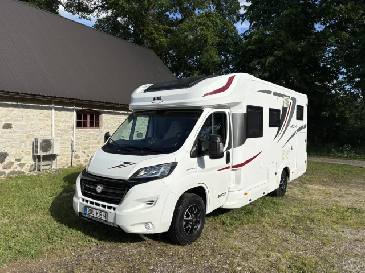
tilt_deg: -1.2
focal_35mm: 26
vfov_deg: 53.1
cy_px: 136
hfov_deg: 67.3
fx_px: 274
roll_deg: -0.1
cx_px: 182
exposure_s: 1/4950
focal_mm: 5.96
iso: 50
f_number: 1.6
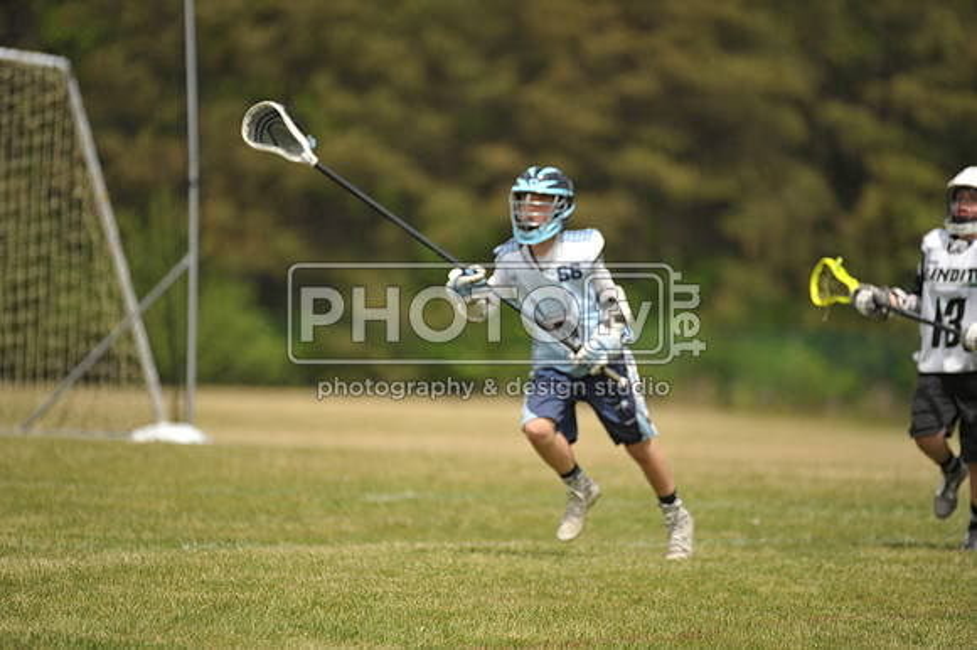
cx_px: 488
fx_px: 10849
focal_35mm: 400
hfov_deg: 5.2
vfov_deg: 3.4
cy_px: 325
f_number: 4
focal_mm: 400
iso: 800
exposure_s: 1/4000
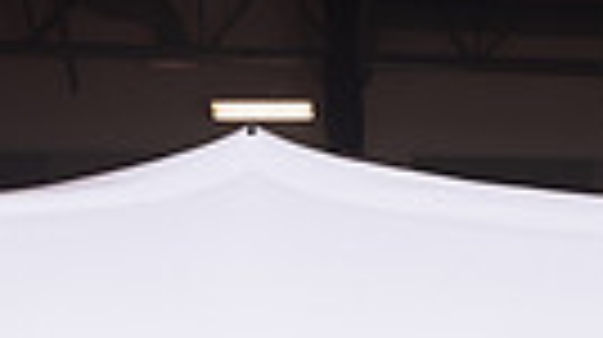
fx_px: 1674
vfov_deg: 9.2
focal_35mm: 105
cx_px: 297
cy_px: 1005
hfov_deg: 20.4
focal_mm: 29.8
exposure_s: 1/250
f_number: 4.5
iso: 160
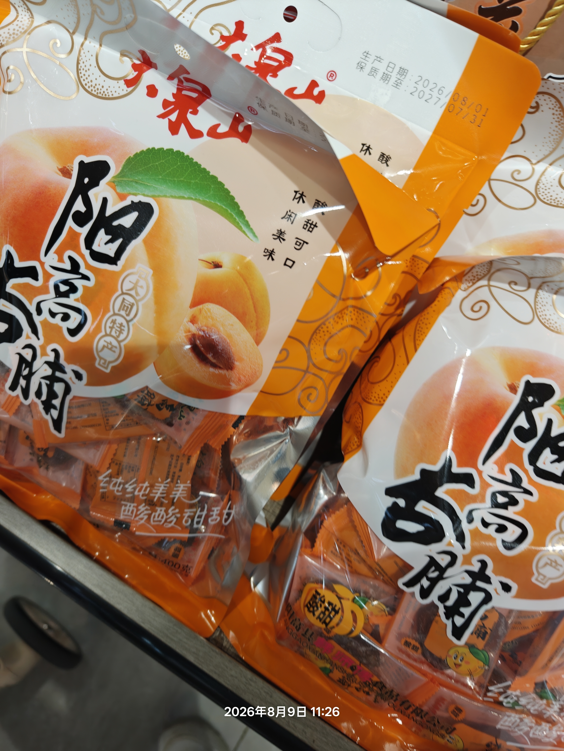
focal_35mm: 23
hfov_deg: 58.9
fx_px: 500
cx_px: 282
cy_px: 376
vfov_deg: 73.9
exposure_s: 1/100
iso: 200
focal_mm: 8.67
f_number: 1.8
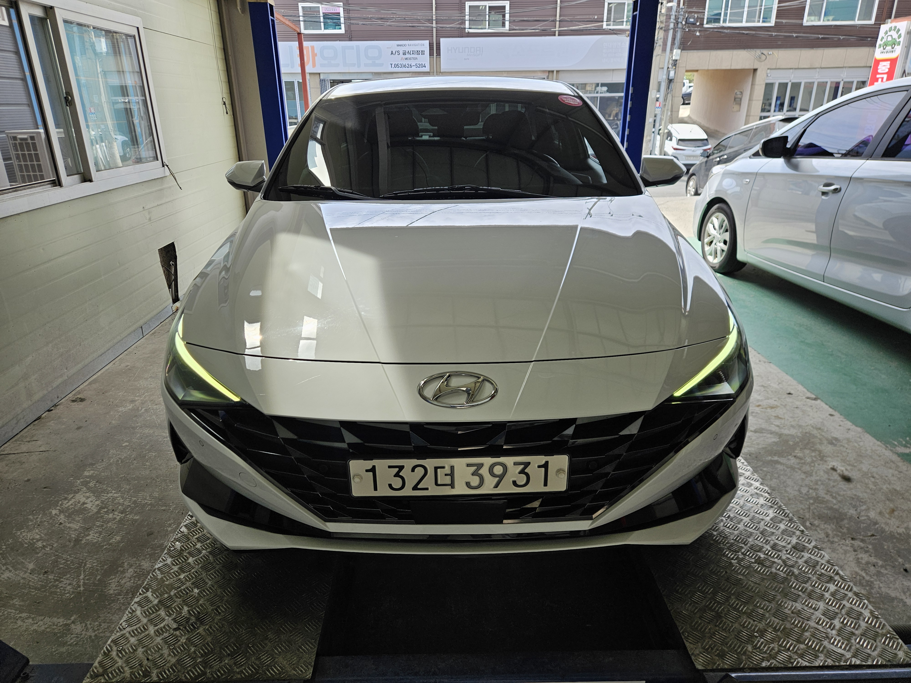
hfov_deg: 73.9
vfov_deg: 58.9
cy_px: 342
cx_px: 456
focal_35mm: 23
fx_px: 605
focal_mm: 5.4
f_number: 1.8
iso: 40
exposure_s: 1/476
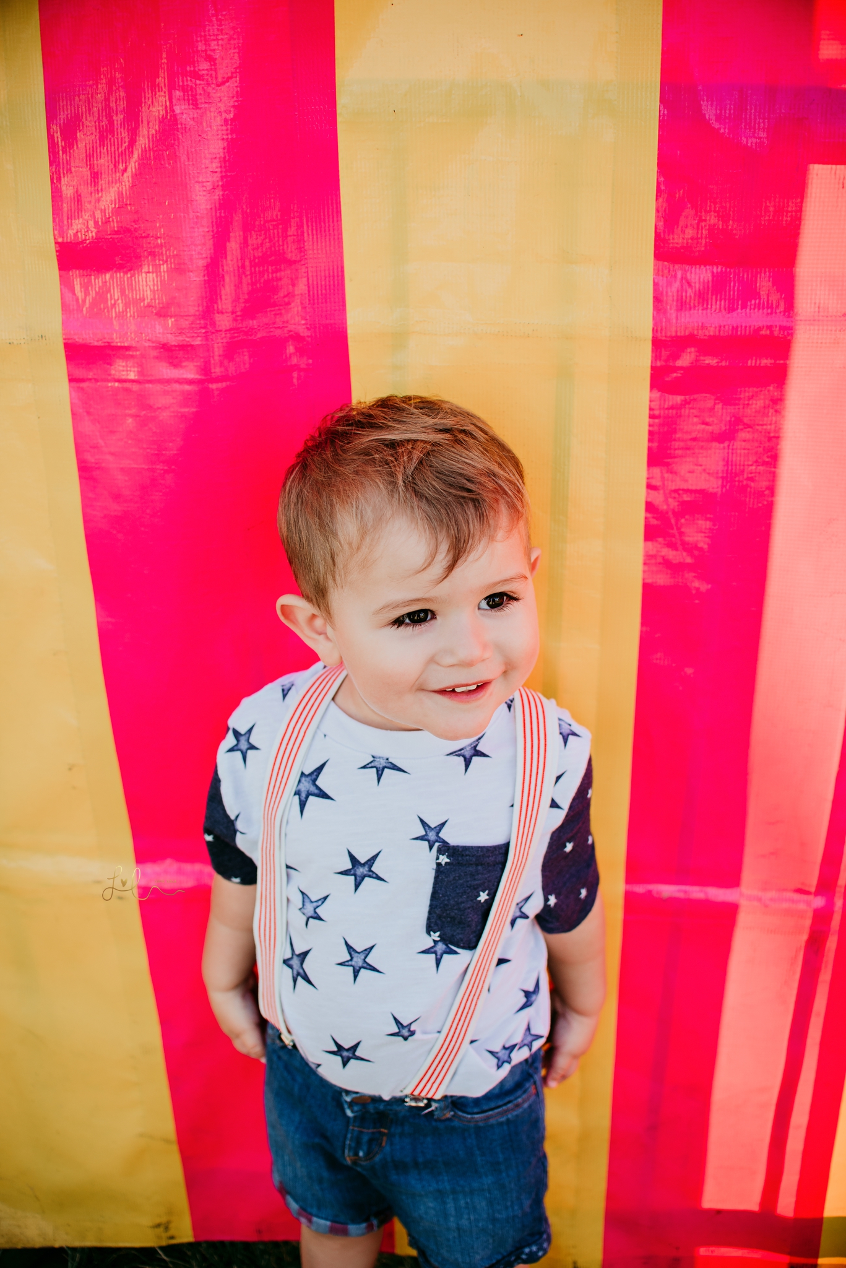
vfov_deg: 54.4
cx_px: 423
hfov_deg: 37.9
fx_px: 1233
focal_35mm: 35
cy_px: 634
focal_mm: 35
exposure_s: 1/400
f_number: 2.8
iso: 160
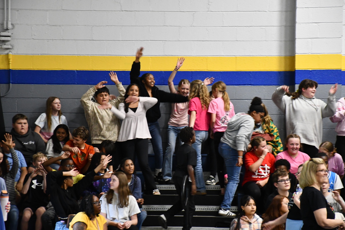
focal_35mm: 136
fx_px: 1303
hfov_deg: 15.1
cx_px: 172
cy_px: 115
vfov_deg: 10.1
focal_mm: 90
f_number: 5.3
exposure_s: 1/80
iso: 3200
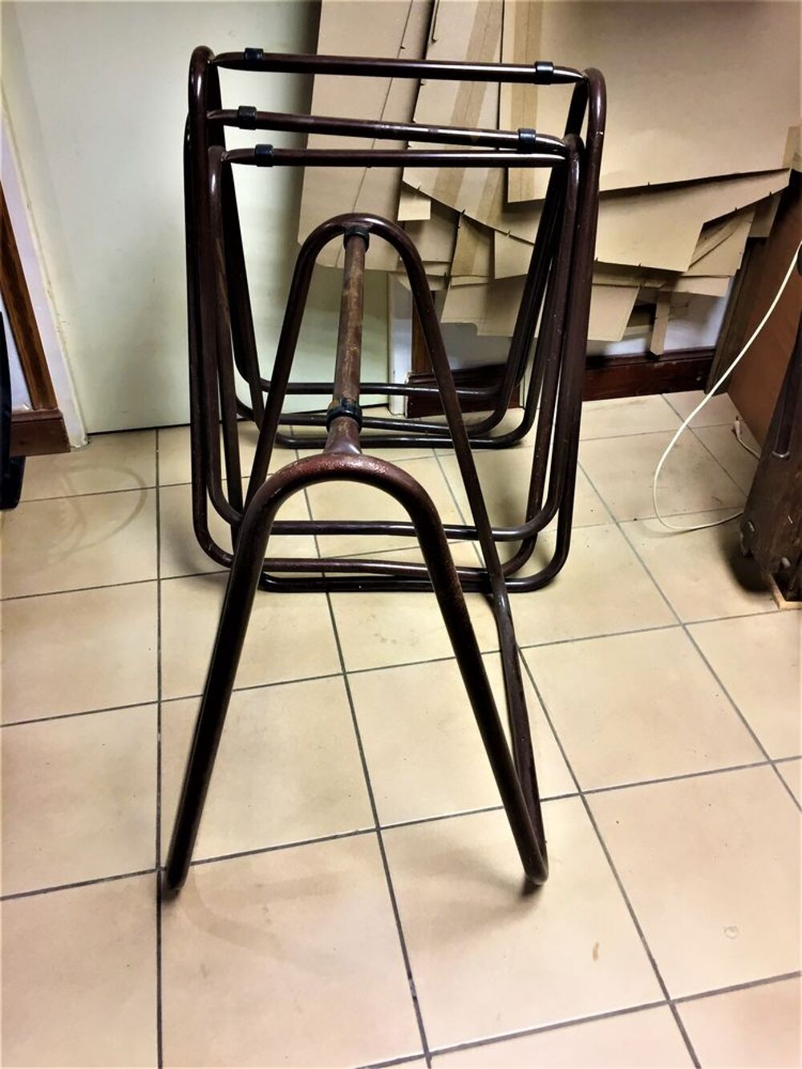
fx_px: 896
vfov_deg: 61.7
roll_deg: +0.3
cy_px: 534
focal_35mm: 29
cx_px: 401
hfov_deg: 48.2
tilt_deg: -37.7
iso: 80
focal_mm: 4.15
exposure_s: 1/33
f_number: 2.2
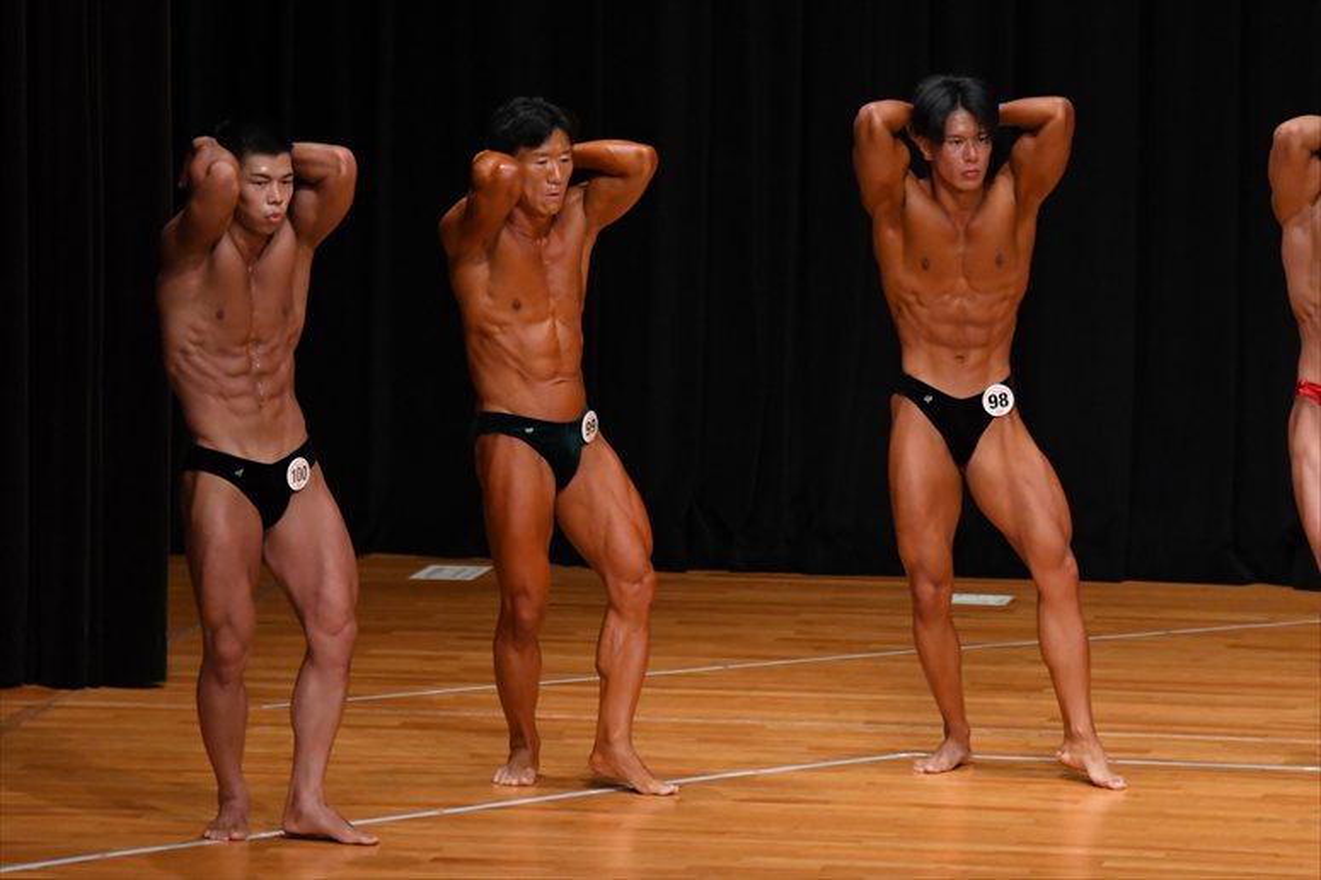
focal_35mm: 270
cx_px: 660
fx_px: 9903
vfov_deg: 5.1
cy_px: 440
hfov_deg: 7.6
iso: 3200
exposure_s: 1/400
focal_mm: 180
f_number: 5.6
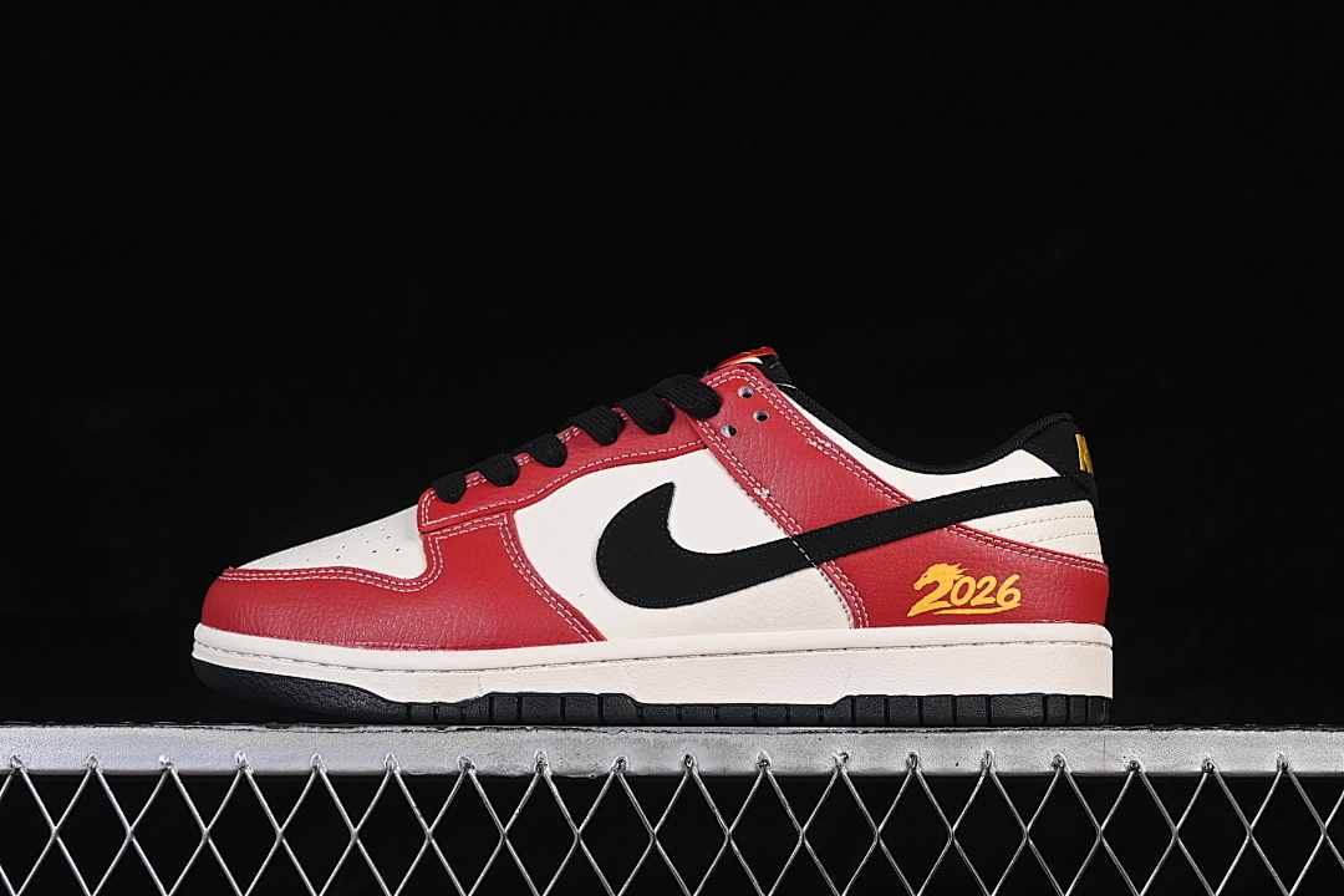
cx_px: 672
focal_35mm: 75
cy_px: 448
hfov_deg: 27.0
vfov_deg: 18.2
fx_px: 2800
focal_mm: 50
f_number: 8
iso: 160
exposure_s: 1/80
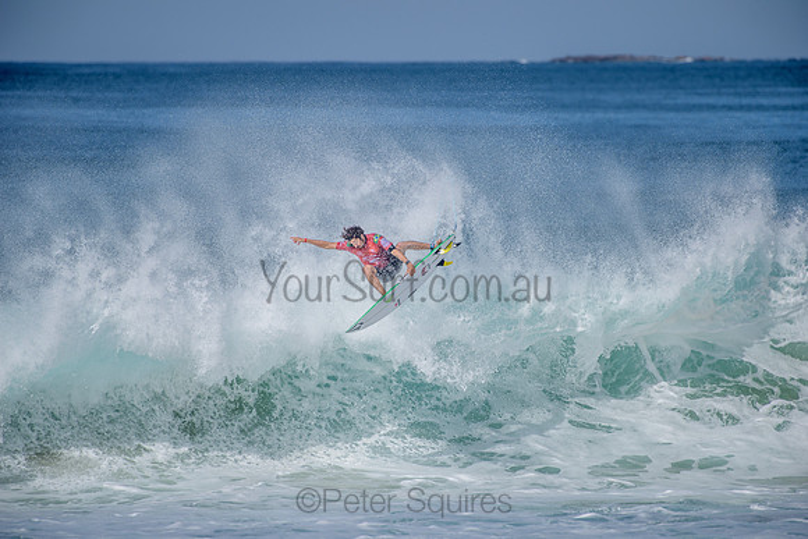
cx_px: 404
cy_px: 270
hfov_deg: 4.1
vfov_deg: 2.8
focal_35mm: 500
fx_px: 11224
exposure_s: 1/2000
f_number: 5.6
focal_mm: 500
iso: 160
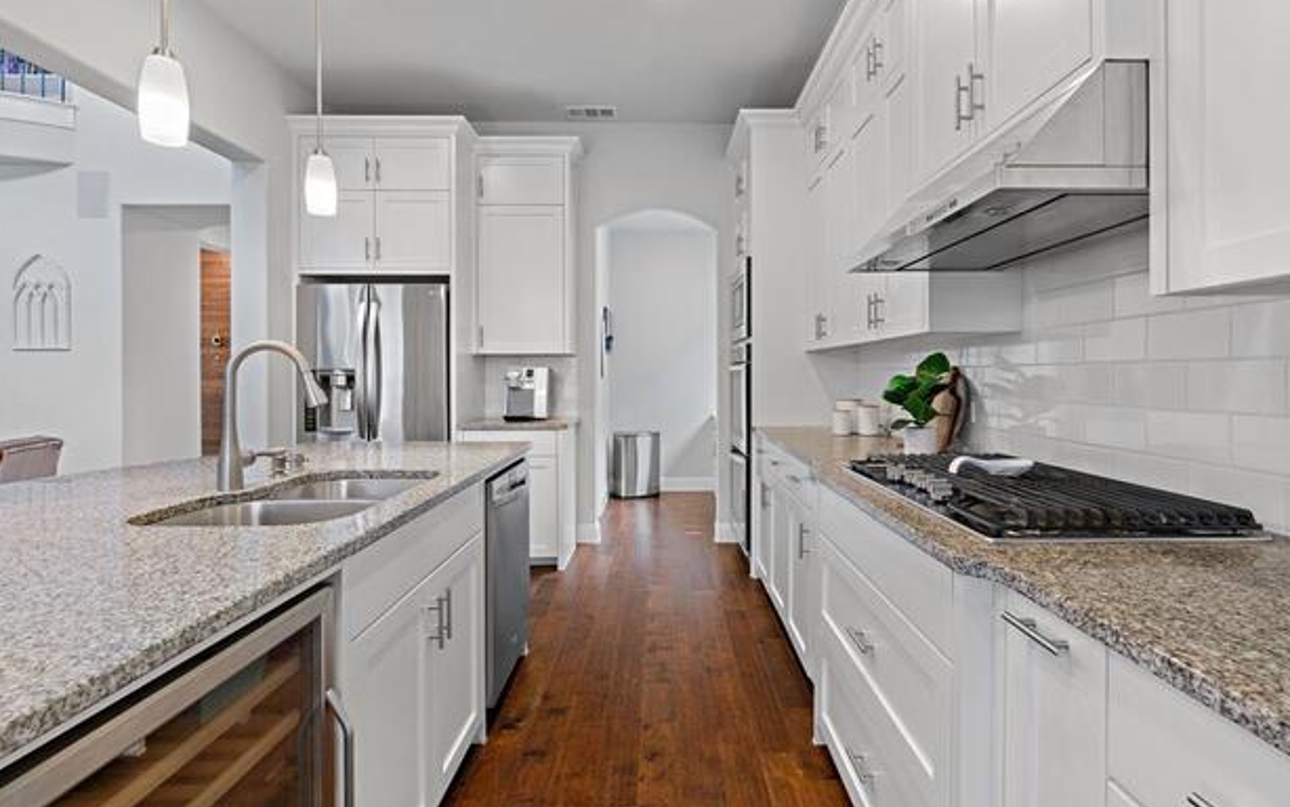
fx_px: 598
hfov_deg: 94.3
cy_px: 382
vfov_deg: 68.0
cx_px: 668
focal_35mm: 17
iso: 250
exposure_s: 2.5
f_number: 9
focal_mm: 16
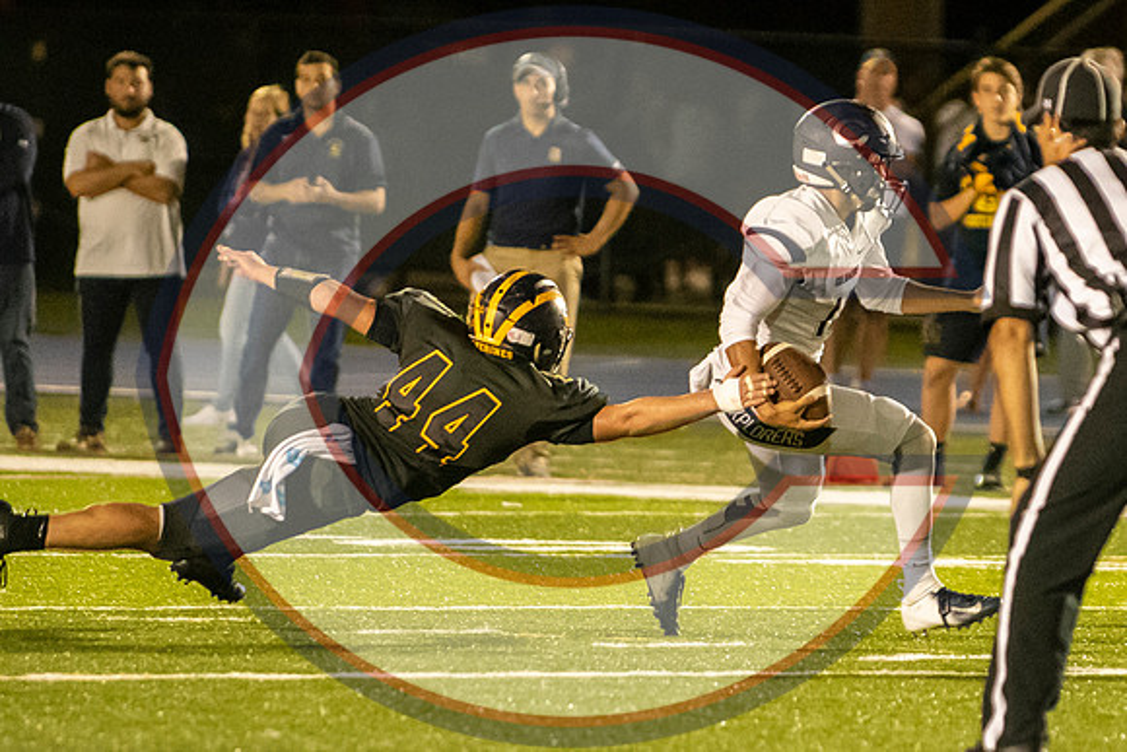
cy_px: 376
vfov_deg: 2.4
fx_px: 18058
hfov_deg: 3.6
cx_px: 1083
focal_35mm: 577
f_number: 2.8
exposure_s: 1/1250
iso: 9000
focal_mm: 200
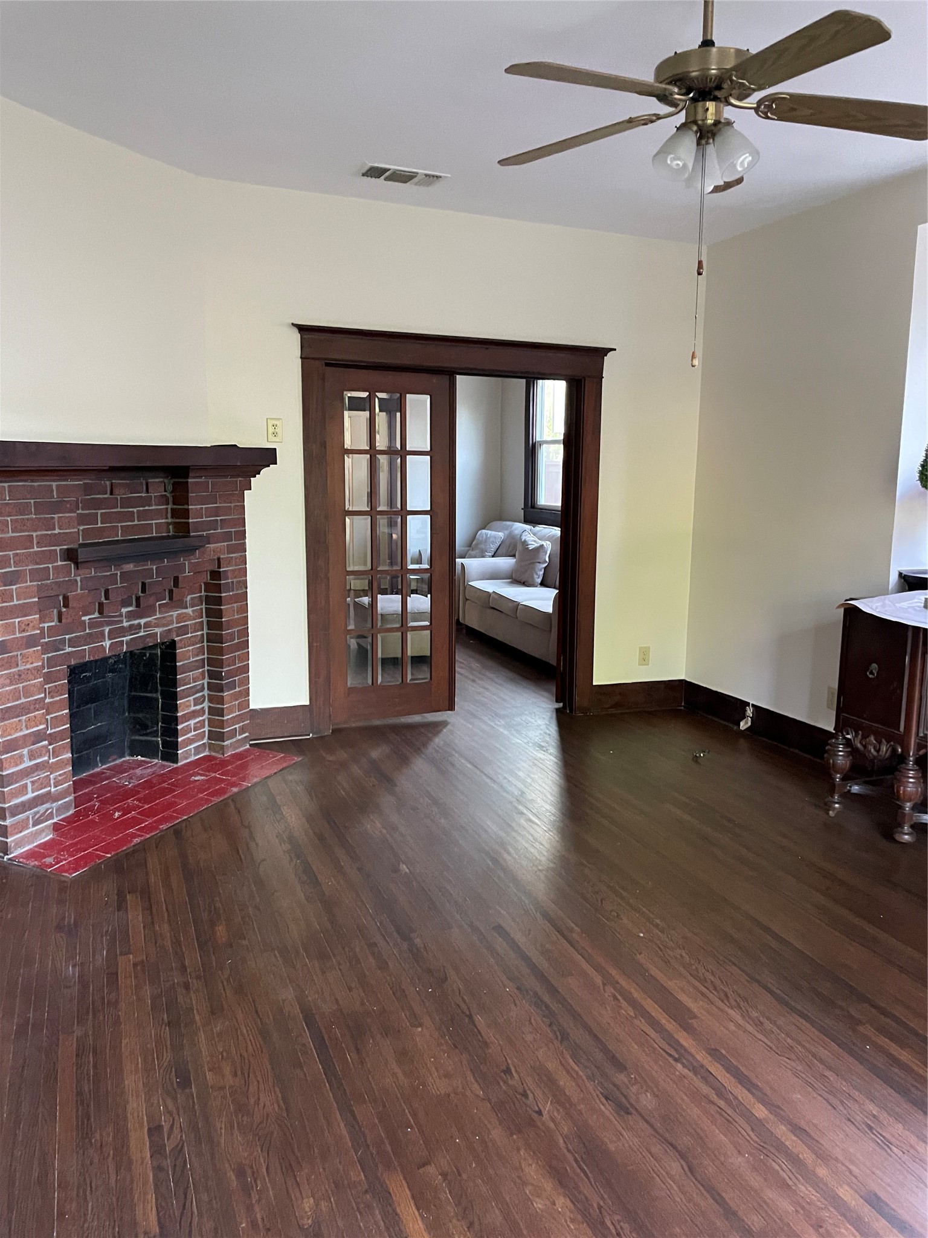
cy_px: 619
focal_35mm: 26
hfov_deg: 53.1
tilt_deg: -10.1
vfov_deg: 67.3
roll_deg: +0.8
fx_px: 929
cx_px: 464
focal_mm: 4.2
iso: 500
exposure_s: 1/45
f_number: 1.6
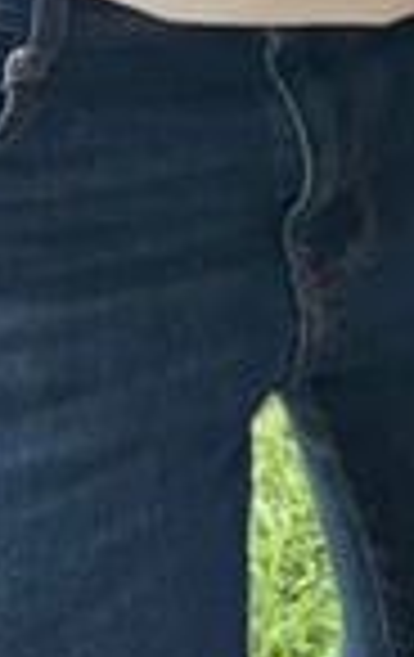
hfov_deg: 8.6
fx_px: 2495
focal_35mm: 139
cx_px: 994
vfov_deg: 12.8
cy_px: -720
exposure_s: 1/122
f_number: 2.2
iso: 50
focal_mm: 2.71
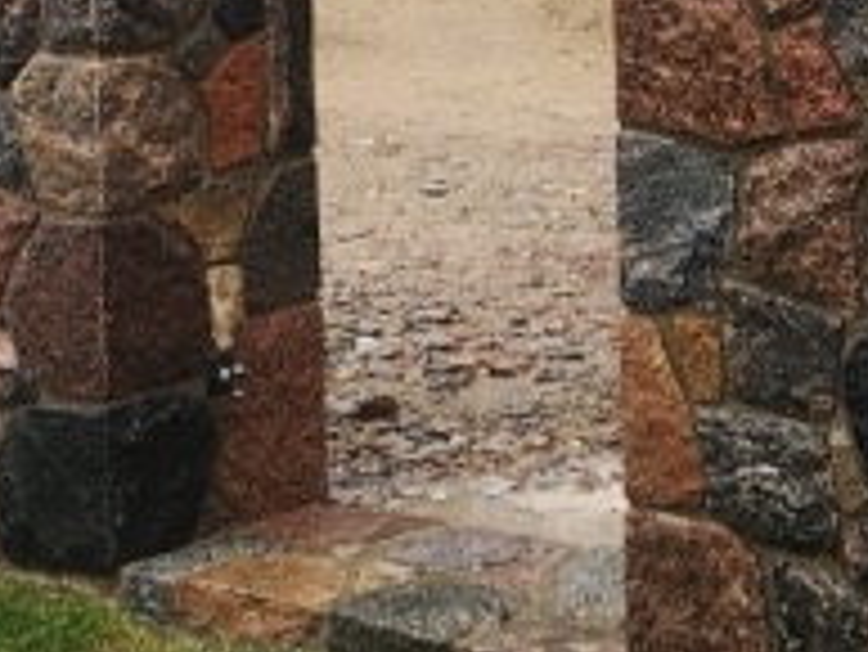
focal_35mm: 112
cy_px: -81
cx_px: 805
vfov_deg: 13.0
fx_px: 2810
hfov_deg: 17.3
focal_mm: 5.58
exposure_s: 1/139
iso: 50
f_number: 1.8
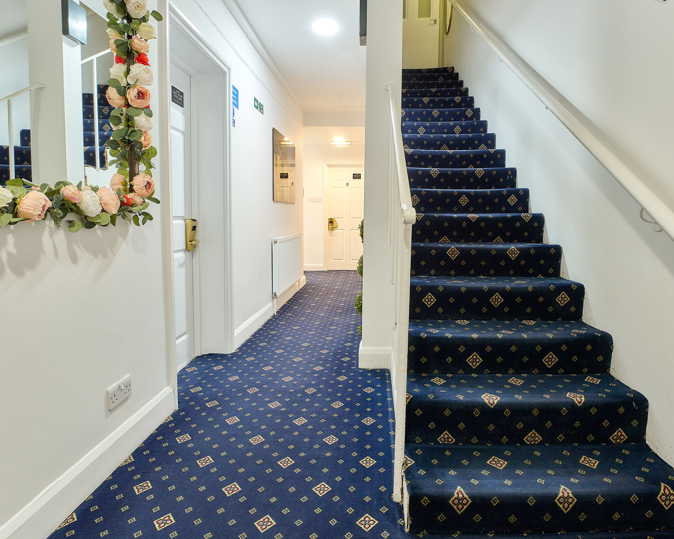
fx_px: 379
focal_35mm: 19
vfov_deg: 70.6
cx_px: 378
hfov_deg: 82.9
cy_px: 240
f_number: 8
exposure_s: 1/5
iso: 200
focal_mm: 14
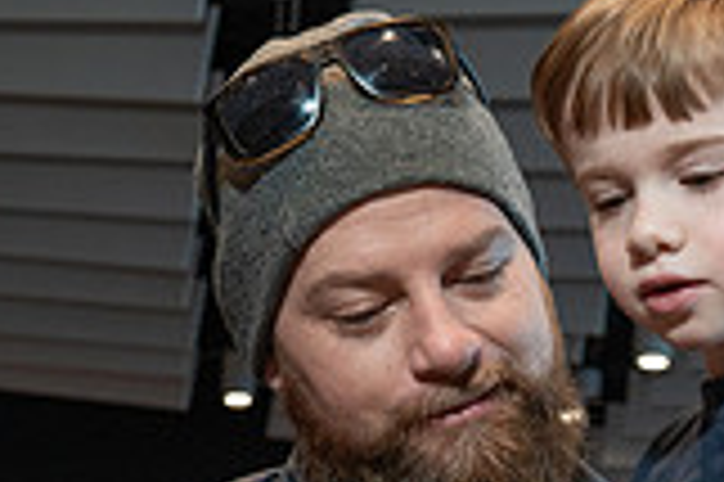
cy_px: 576
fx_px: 2893
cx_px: 560
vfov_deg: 9.4
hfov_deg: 14.2
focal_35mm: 144
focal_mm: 35
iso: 2000
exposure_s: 1/100
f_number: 5.6
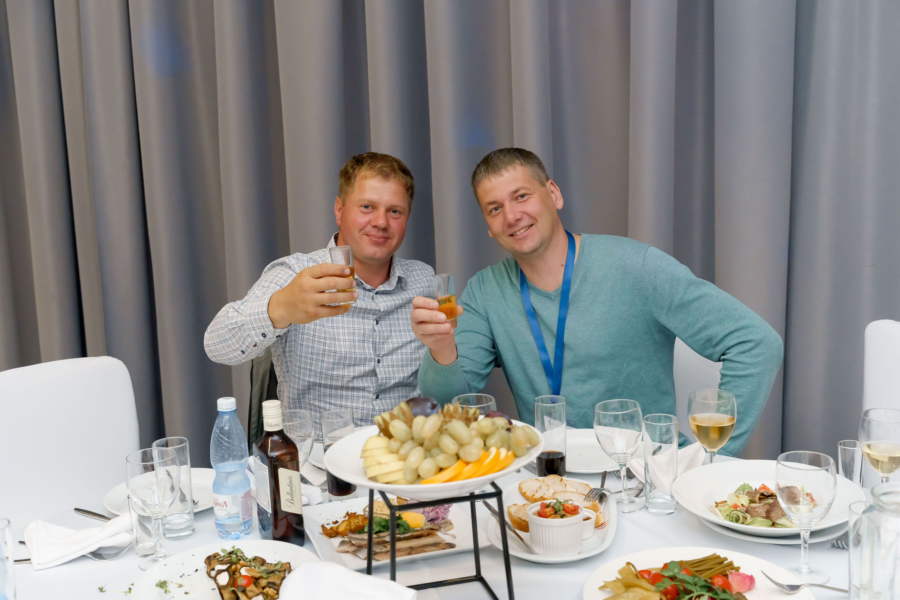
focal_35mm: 40
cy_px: 300
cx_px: 450
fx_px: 1000
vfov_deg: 33.4
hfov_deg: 48.5
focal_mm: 40
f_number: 5
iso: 3200
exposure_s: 1/125
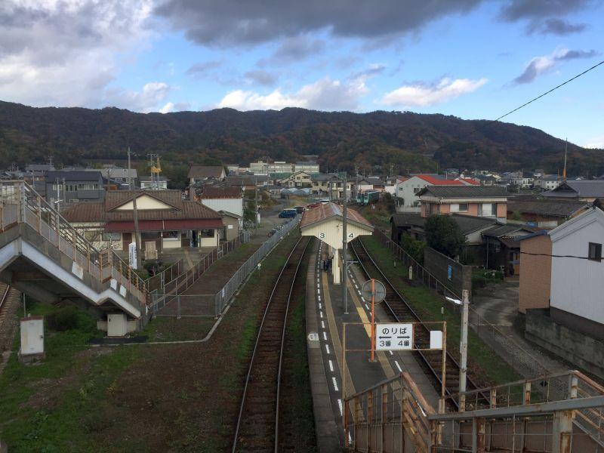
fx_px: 506
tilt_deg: -3.3
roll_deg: -0.8
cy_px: 226
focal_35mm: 29
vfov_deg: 48.2
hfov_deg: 61.7
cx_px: 302
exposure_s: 1/879
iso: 32
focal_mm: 4.2
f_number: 2.2
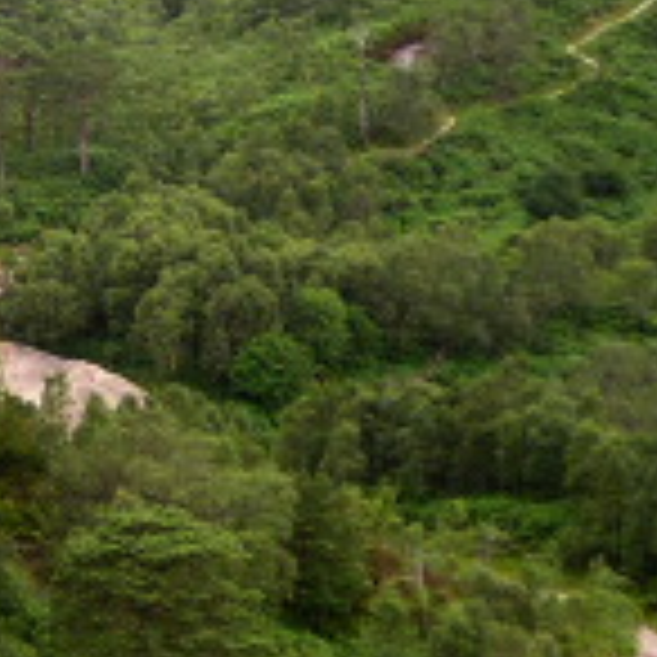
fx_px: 3908
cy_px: 130
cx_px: -189
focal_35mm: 182
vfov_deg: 9.6
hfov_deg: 9.4
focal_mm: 7.8
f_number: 3.4
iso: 121
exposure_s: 1/125
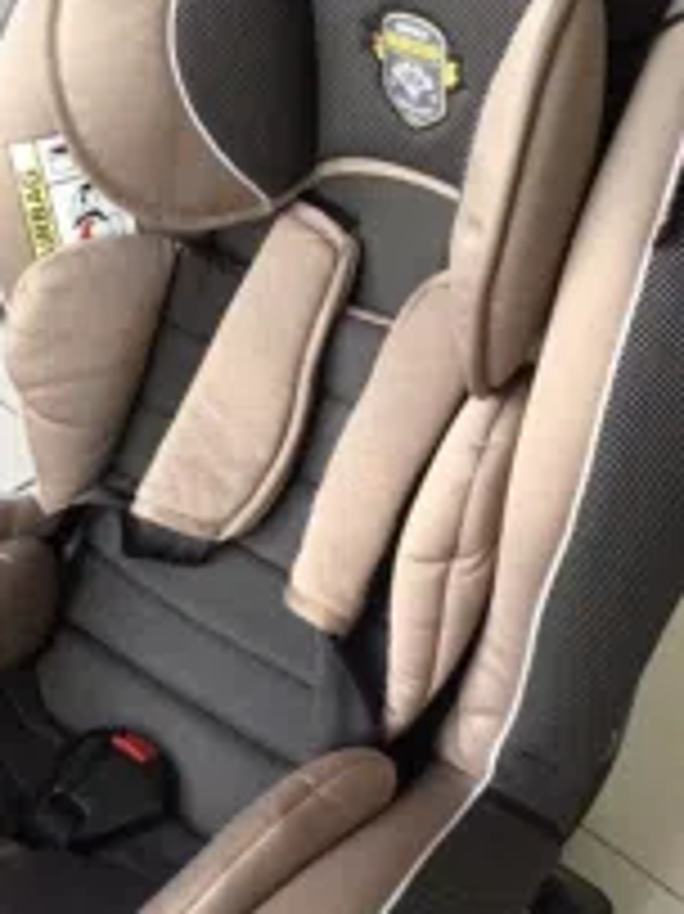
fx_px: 1609
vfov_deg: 31.5
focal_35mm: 61
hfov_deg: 24.0
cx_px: 279
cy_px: 599
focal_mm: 3.3
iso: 100
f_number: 2.4
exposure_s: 1/33
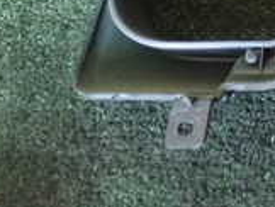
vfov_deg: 12.3
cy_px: -159
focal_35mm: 111
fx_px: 883
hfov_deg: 15.7
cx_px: 458
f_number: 2.3
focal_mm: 5.4
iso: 250
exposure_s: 1/30
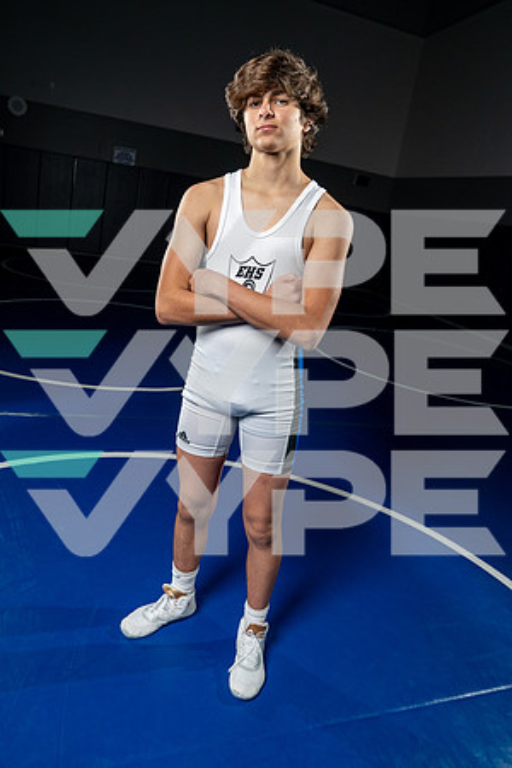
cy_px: 384
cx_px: 256
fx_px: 512
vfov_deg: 73.7
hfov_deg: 53.1
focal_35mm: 24
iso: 800
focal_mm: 24
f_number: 4.5
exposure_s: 1/125
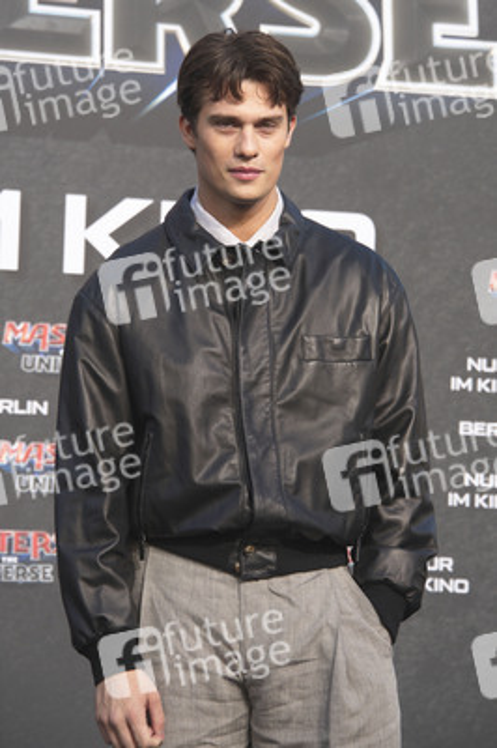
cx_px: 248
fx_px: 3319
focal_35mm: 160
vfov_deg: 12.8
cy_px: 374
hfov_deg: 8.6
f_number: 6.3
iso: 320
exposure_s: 1/250
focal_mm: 160
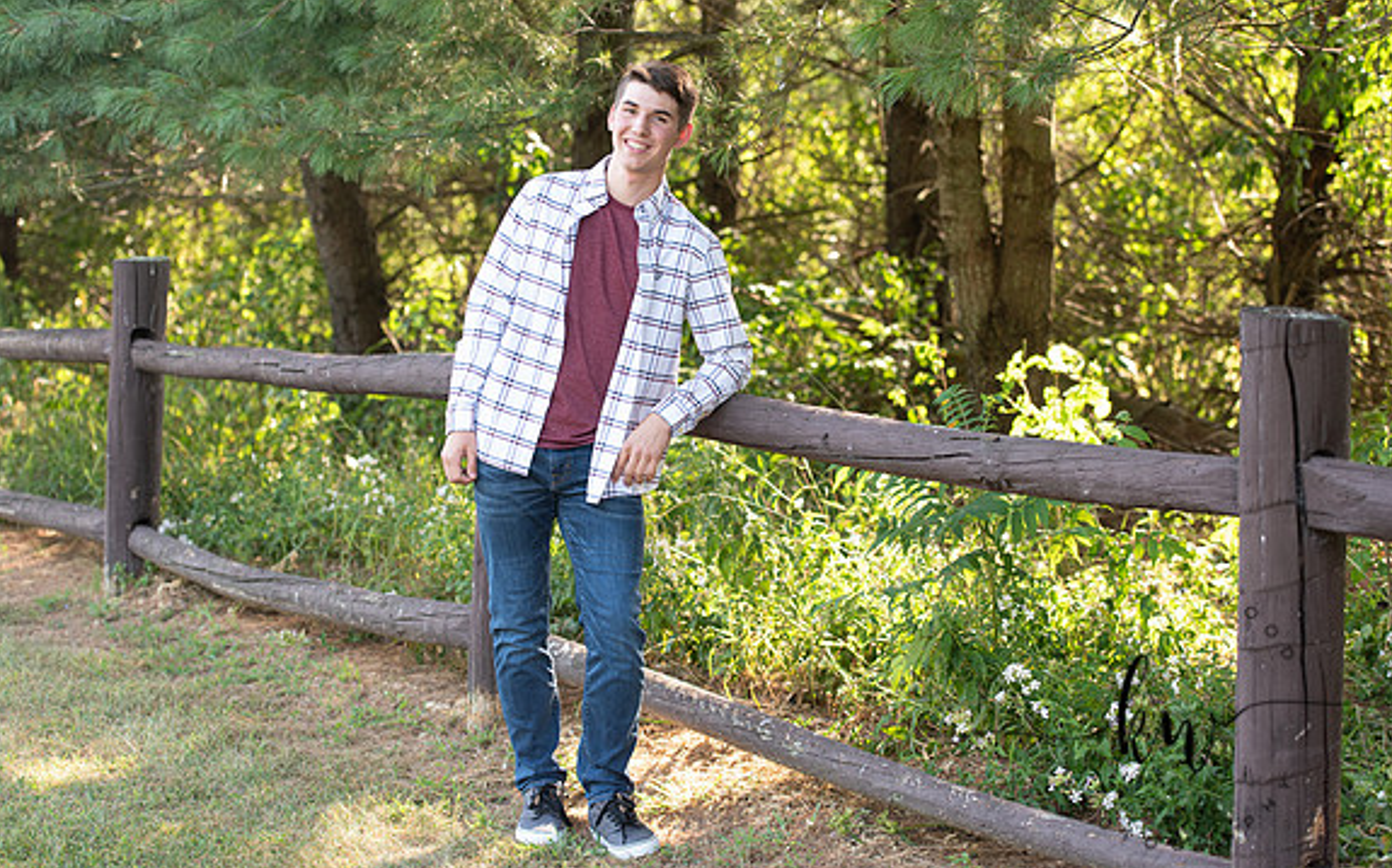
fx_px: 2731
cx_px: 692
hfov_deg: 28.6
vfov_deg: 18.1
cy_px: 405
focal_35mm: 72
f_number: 3.2
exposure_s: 1/250
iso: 400
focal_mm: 70
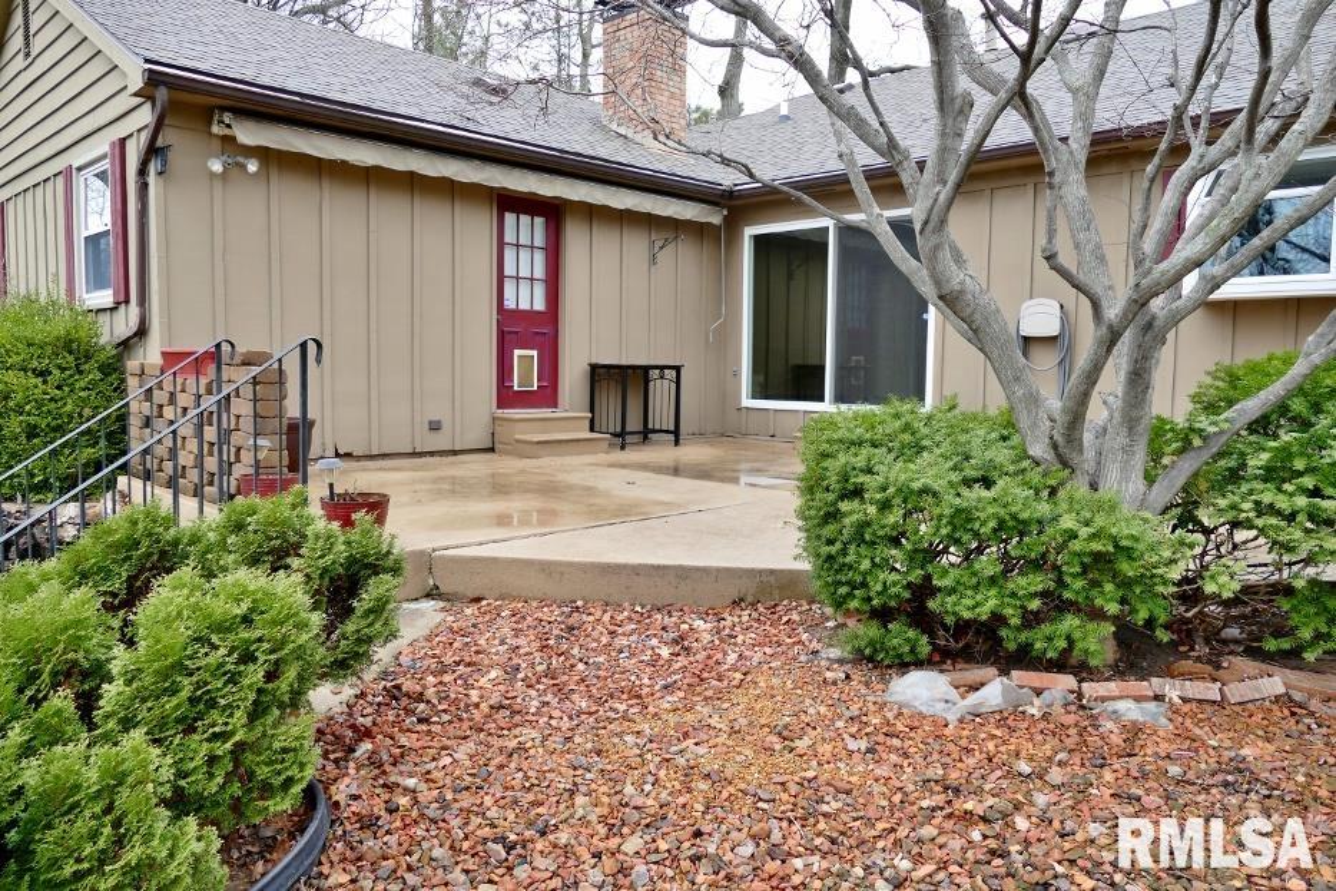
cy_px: 446
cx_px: 668
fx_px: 928
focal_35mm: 25
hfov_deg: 71.5
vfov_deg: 51.3
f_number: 2.8
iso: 125
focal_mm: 9.12
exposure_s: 1/100
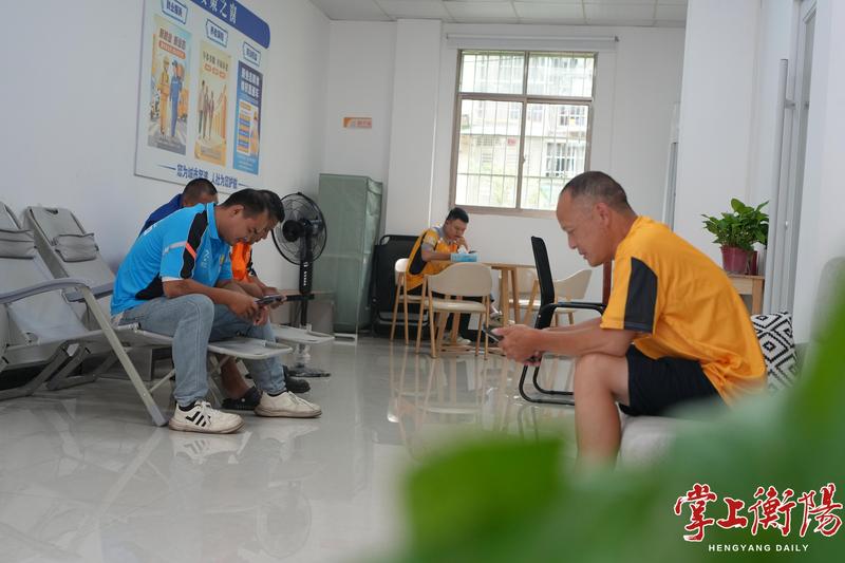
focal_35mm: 50
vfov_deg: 27.0
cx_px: 422
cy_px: 282
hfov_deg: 39.6
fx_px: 1173
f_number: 4
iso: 2000
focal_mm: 50
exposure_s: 1/160
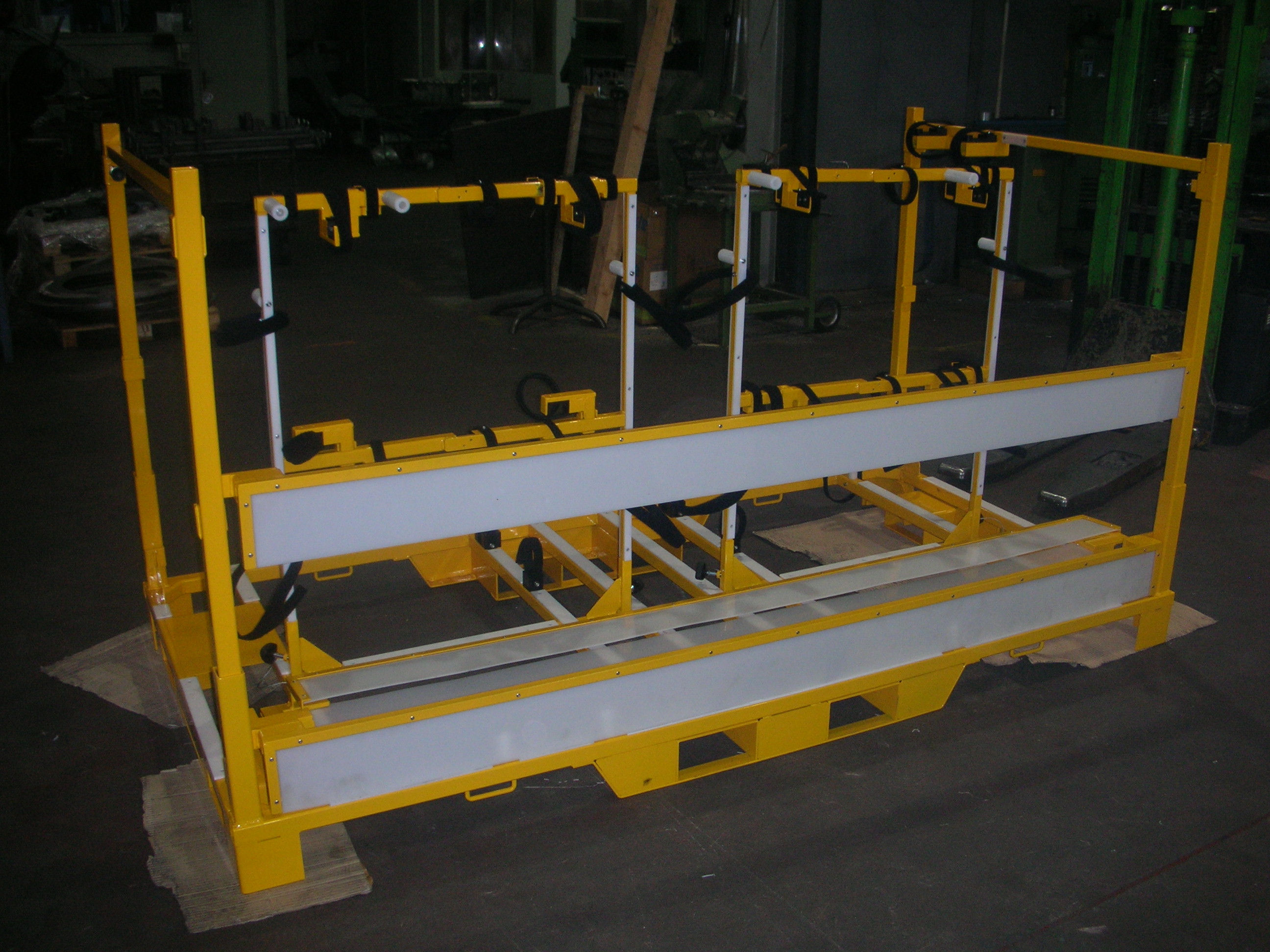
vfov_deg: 40.7
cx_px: 635
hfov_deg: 52.6
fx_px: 1284
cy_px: 476
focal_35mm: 35
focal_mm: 5.8
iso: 111
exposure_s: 1/60.1
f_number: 3
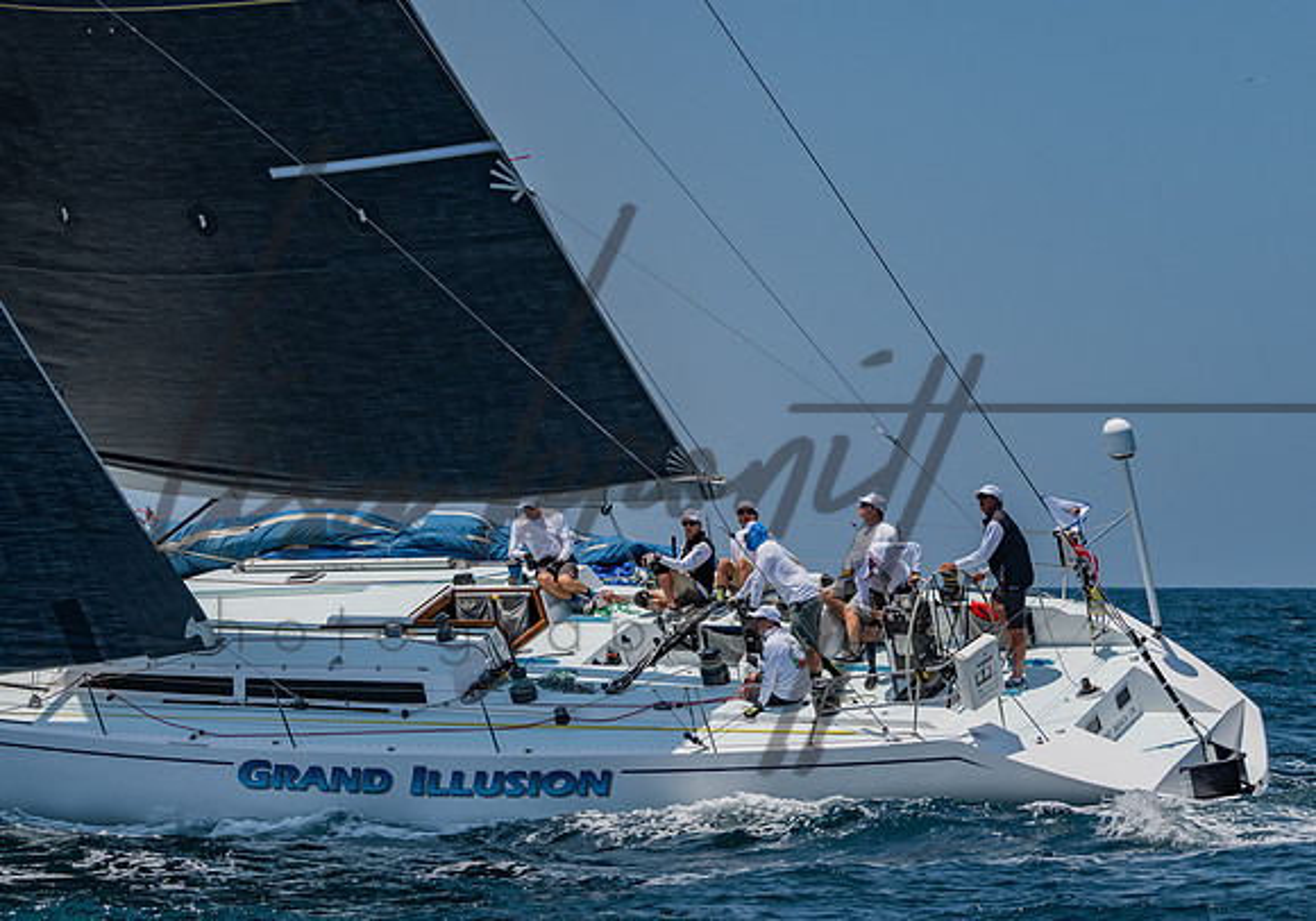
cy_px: 437
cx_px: 712
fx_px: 6229
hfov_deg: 12.1
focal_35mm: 168
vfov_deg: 8.5
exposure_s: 1/2000
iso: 320
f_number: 5.6
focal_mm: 125
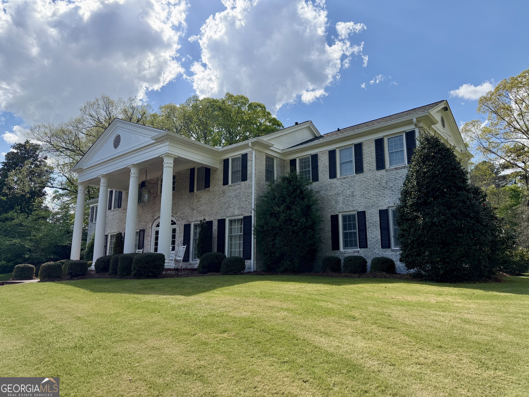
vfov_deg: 56.8
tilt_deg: +12.0
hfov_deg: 71.6
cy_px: 198
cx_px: 264
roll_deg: -0.6
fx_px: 367
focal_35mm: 24
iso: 100
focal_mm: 6.76
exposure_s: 1/4975
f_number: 1.78
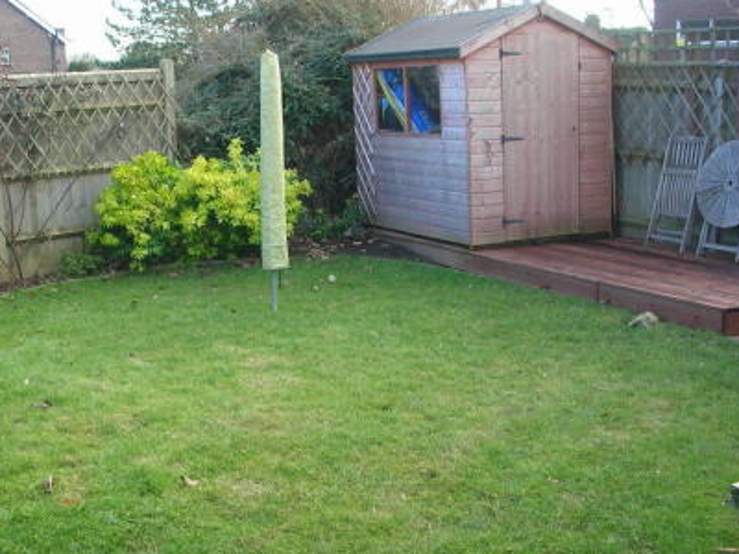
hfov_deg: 37.1
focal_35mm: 51
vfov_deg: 28.6
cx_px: 254
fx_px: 1089
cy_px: 278
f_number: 3
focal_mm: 5.8
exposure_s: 1/55.8
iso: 50
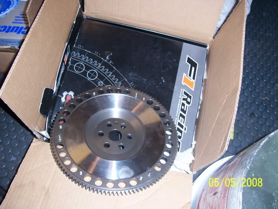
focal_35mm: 36
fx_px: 289
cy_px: 104
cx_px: 139
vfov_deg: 39.7
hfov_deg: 51.4
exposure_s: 1/60
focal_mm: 6
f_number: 3
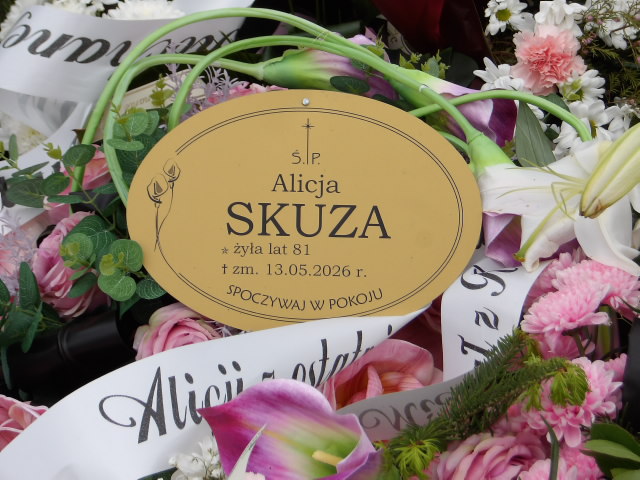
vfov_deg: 13.7
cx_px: 320
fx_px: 1997
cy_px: 240
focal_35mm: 108
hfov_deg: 18.2
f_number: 6.6
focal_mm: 19.6
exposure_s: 1/366
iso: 100
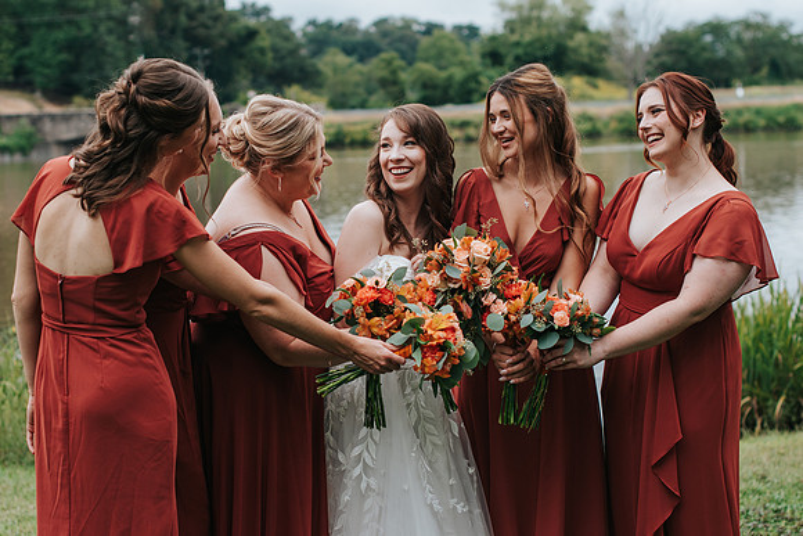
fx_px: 1673
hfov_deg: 27.0
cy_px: 268
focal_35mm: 75
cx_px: 402
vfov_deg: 18.2
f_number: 2.8
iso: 200
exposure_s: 1/1600
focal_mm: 50
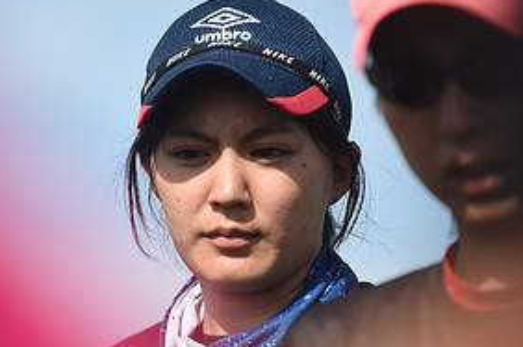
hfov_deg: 5.0
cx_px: 206
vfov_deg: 3.3
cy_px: 186
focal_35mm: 411
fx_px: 5961
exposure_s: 1/1600
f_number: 3.2
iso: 100
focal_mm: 200
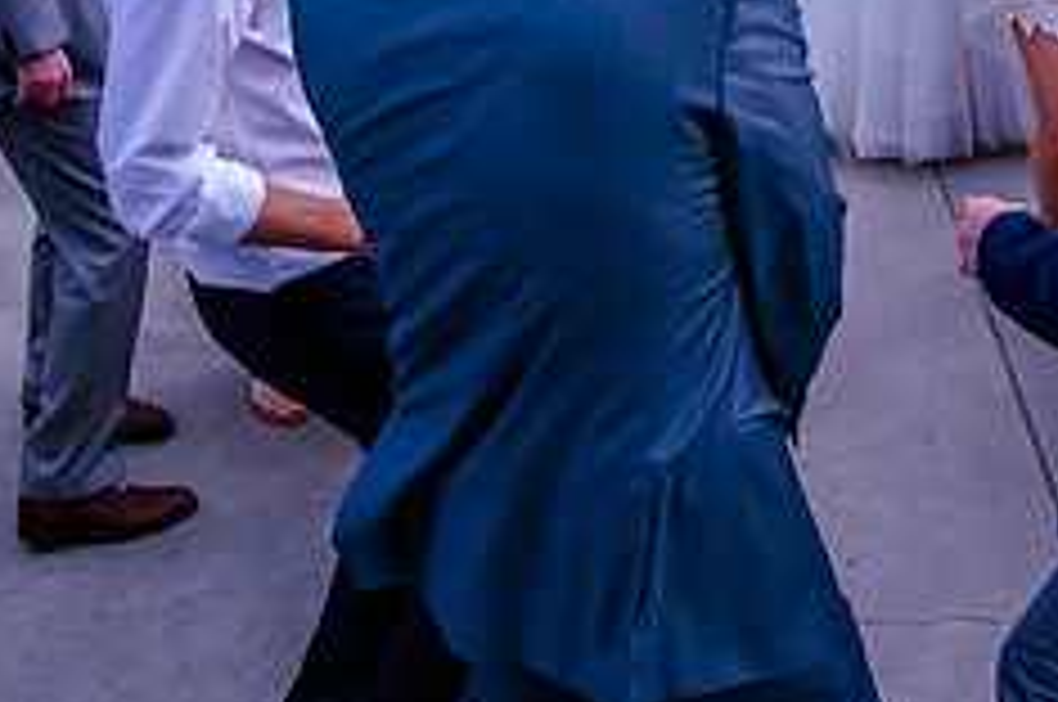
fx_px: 1849
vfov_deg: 20.2
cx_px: 774
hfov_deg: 31.4
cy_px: -126
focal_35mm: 63
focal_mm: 24
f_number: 4
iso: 4000
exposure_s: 1/400
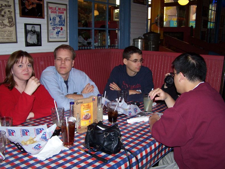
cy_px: 84
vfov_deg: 37.7
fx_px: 247
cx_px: 112
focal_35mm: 38
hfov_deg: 49.0
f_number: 2.8
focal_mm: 6.3
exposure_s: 1/60
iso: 140
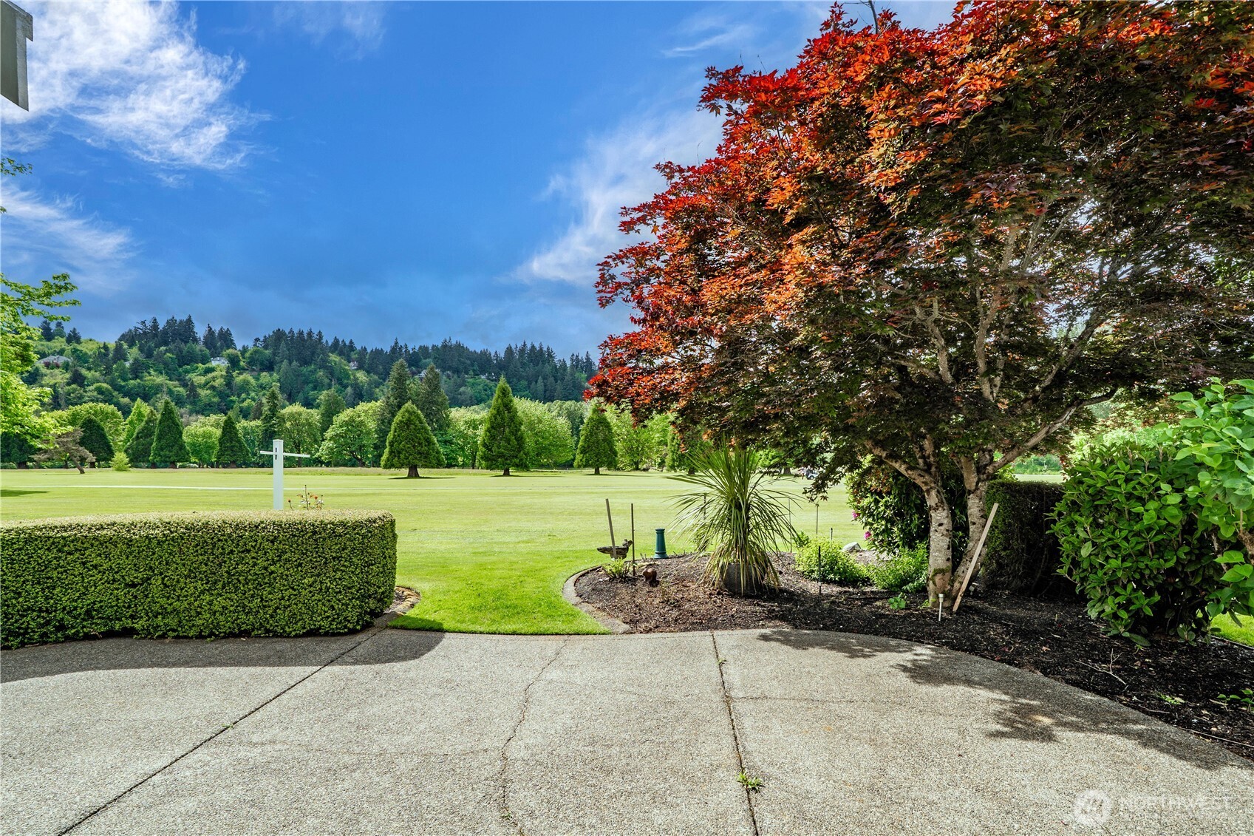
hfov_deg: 104.3
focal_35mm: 14
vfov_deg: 81.2
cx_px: 627
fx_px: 488
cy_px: 418
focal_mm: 14
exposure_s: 1/160
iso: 100
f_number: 7.1
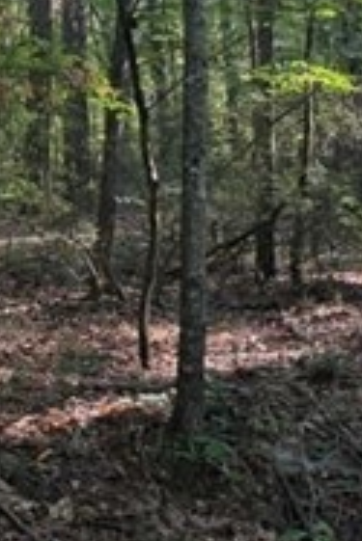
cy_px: 58
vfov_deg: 27.4
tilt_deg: +9.6
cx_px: -404
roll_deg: -1.3
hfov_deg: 14.9
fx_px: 1069
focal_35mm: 71
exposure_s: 1/154
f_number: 1.78
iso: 100
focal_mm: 6.76
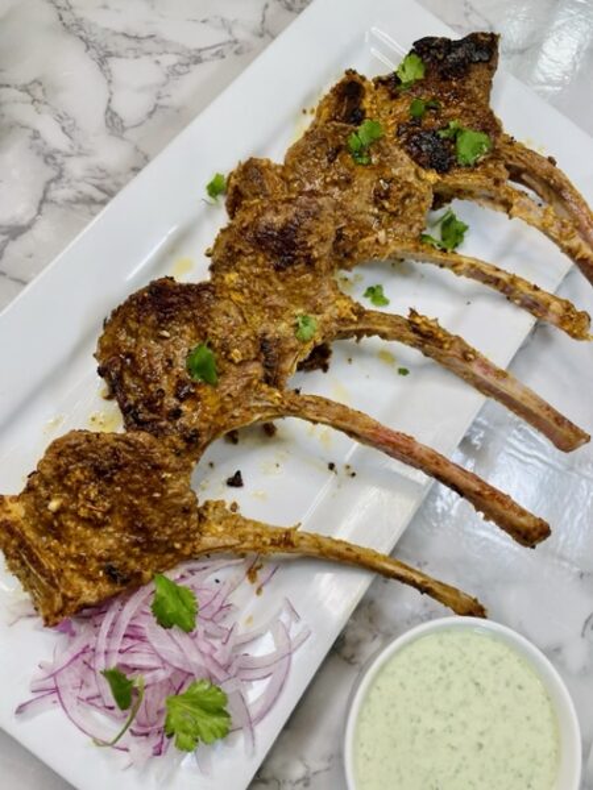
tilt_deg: -71.4
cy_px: 395
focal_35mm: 26
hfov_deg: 53.1
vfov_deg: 67.3
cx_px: 296
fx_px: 594
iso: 64
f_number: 1.6
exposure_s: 1/120
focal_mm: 4.2
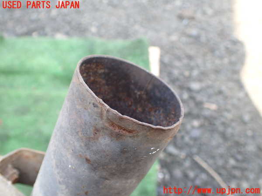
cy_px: 98
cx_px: 131
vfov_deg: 46.8
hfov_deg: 60.0
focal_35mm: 30
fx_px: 227
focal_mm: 5.4
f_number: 2.3
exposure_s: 1/125
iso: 125
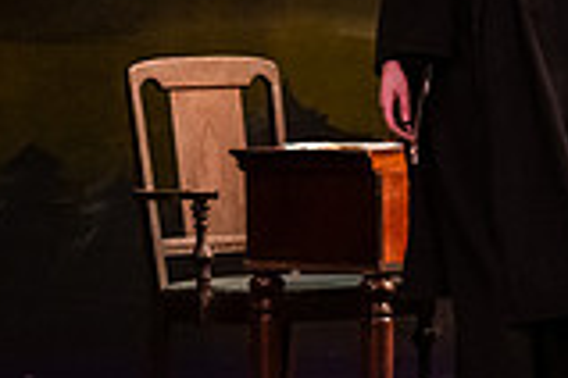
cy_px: -23
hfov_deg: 4.6
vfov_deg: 3.1
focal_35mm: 446
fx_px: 7036
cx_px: 764
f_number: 3.2
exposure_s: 1/200
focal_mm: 122
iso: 5000
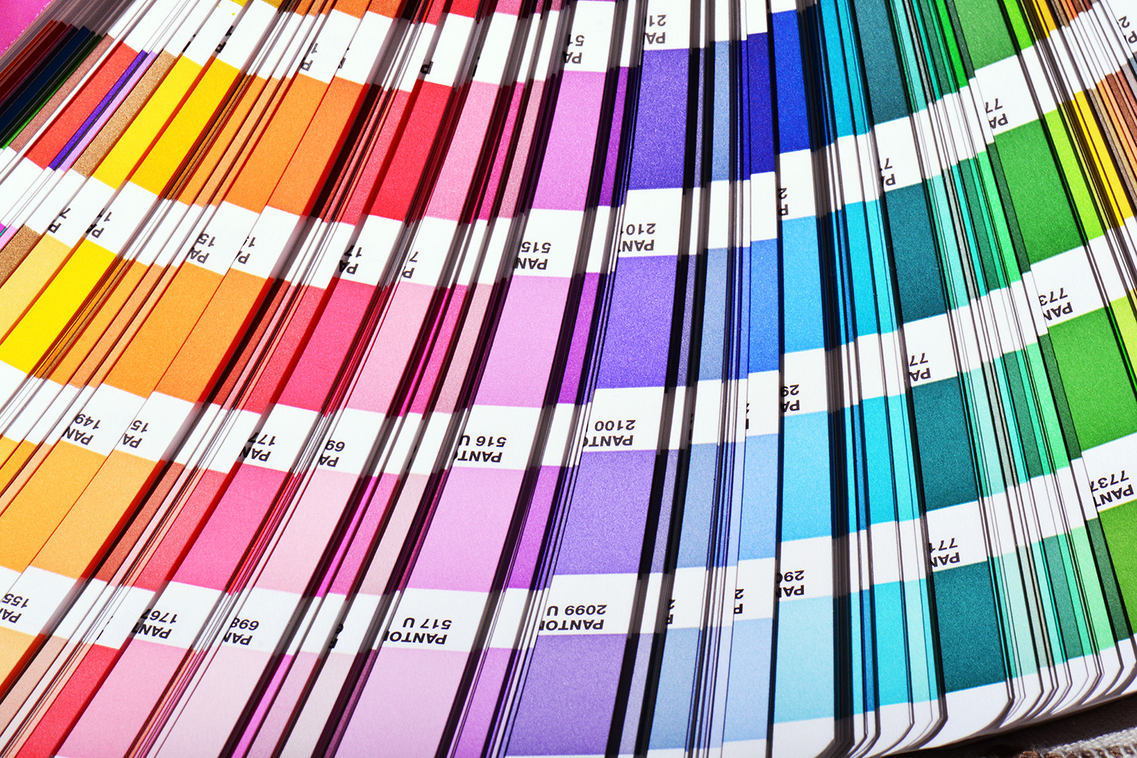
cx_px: 568
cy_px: 379
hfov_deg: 13.0
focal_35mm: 158
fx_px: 4974
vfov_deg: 8.7
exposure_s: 1/40
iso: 250
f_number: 25
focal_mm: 105
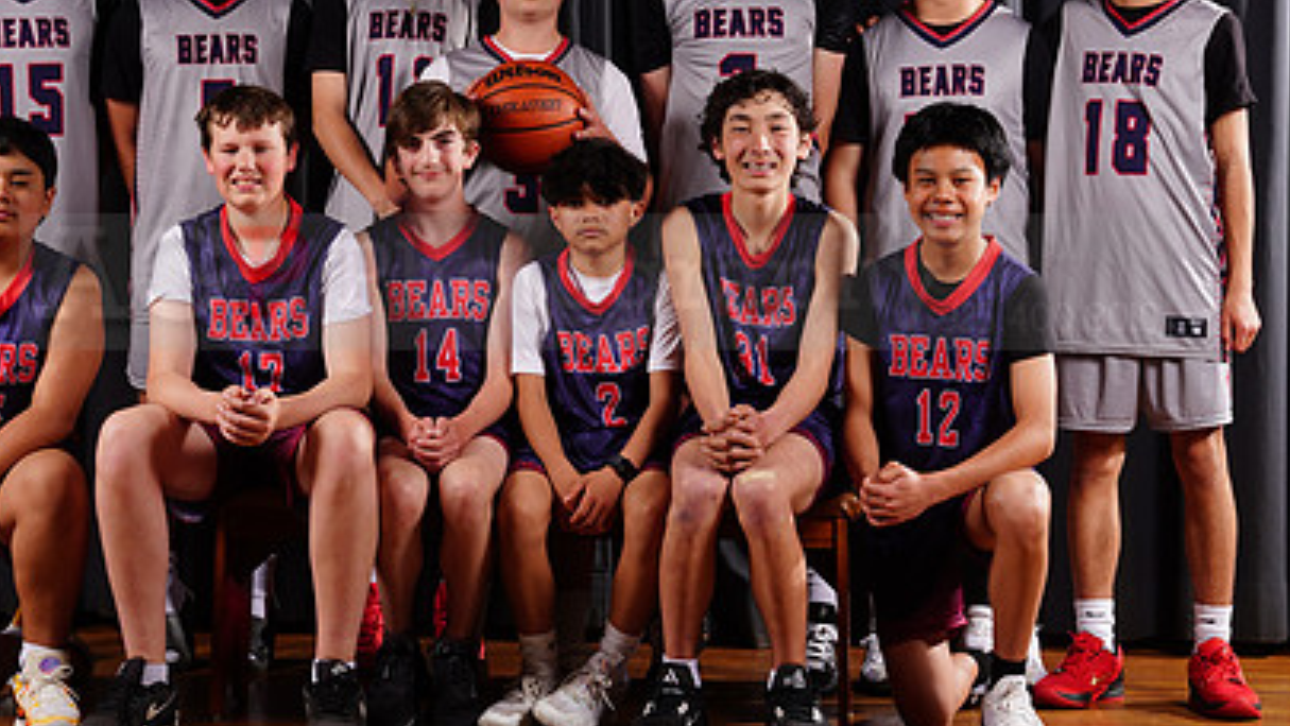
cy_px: 256
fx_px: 2976
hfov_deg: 24.4
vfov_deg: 13.9
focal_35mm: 87
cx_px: 554
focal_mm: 58
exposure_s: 1/250
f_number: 13
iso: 200
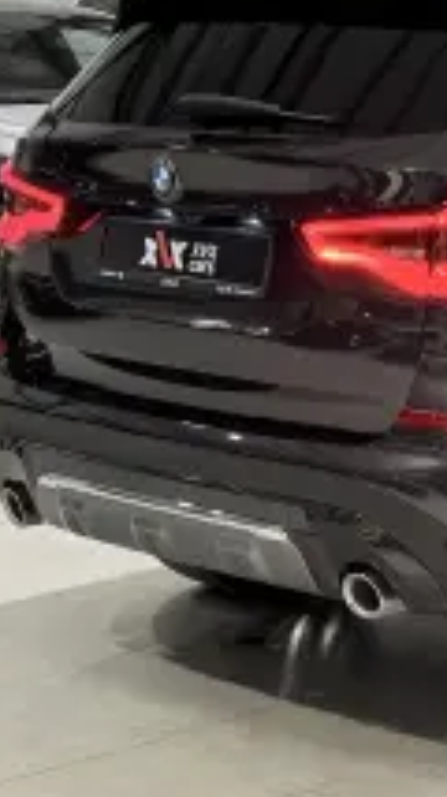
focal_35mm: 88
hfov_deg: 13.6
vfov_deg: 24.2
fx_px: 1859
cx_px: 428
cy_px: 328
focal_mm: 6.76
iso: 160
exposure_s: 1/50
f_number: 1.78
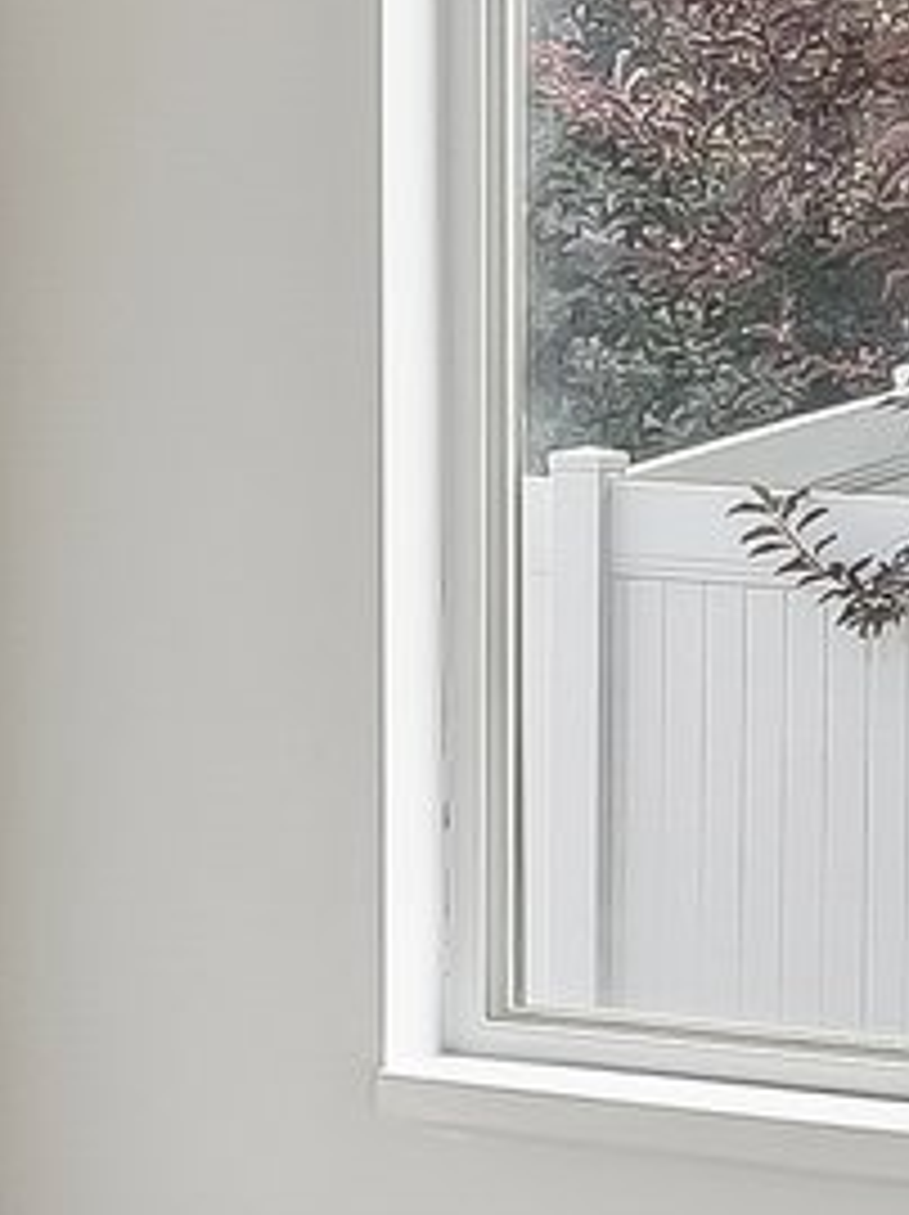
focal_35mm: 124
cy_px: 160
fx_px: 4348
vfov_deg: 15.7
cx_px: 351
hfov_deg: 11.9
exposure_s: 1/50
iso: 400
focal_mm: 17
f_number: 8
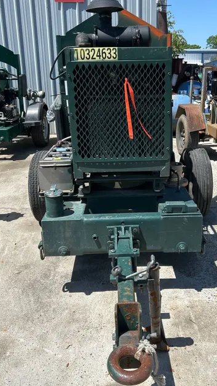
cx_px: 130
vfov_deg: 59.4
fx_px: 337
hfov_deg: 35.5
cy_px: 175
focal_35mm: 33
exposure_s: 1/3460
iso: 50
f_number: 1.5
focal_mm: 5.7
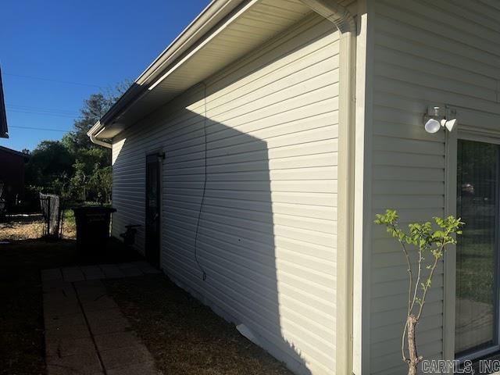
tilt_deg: +1.7
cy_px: 188
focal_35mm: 26
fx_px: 376
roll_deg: -1.2
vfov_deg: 53.1
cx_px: 250
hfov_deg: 67.3
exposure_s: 1/6173
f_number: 1.6
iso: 50
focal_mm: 5.1
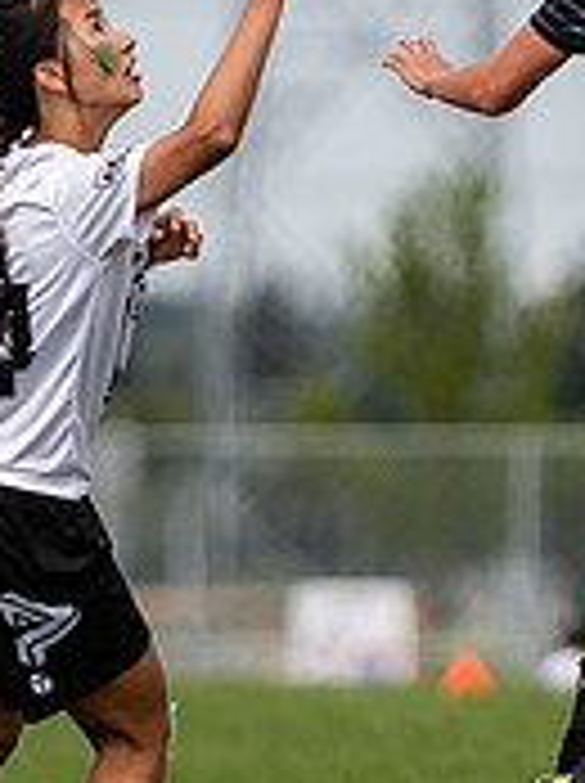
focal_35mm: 1444
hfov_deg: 1.0
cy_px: 211
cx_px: 652
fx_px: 32618
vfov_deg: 1.4
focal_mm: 200
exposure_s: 1/2500
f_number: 2.8
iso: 100
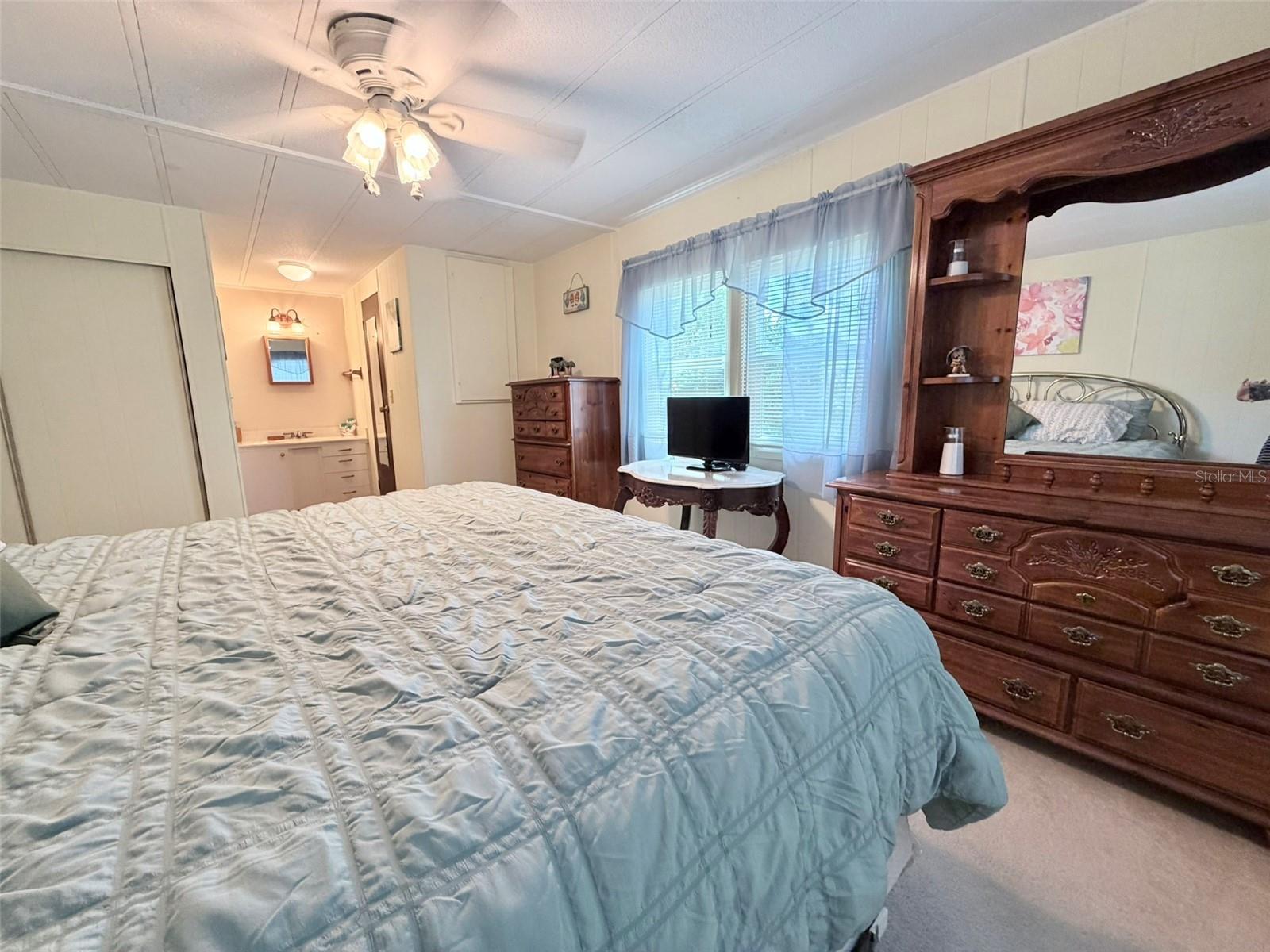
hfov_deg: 102.1
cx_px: 635
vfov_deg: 85.7
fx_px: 514
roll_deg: +0.3
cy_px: 476
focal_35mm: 14
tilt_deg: -9.9
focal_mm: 2.22
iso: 200
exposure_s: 1/60
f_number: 2.2
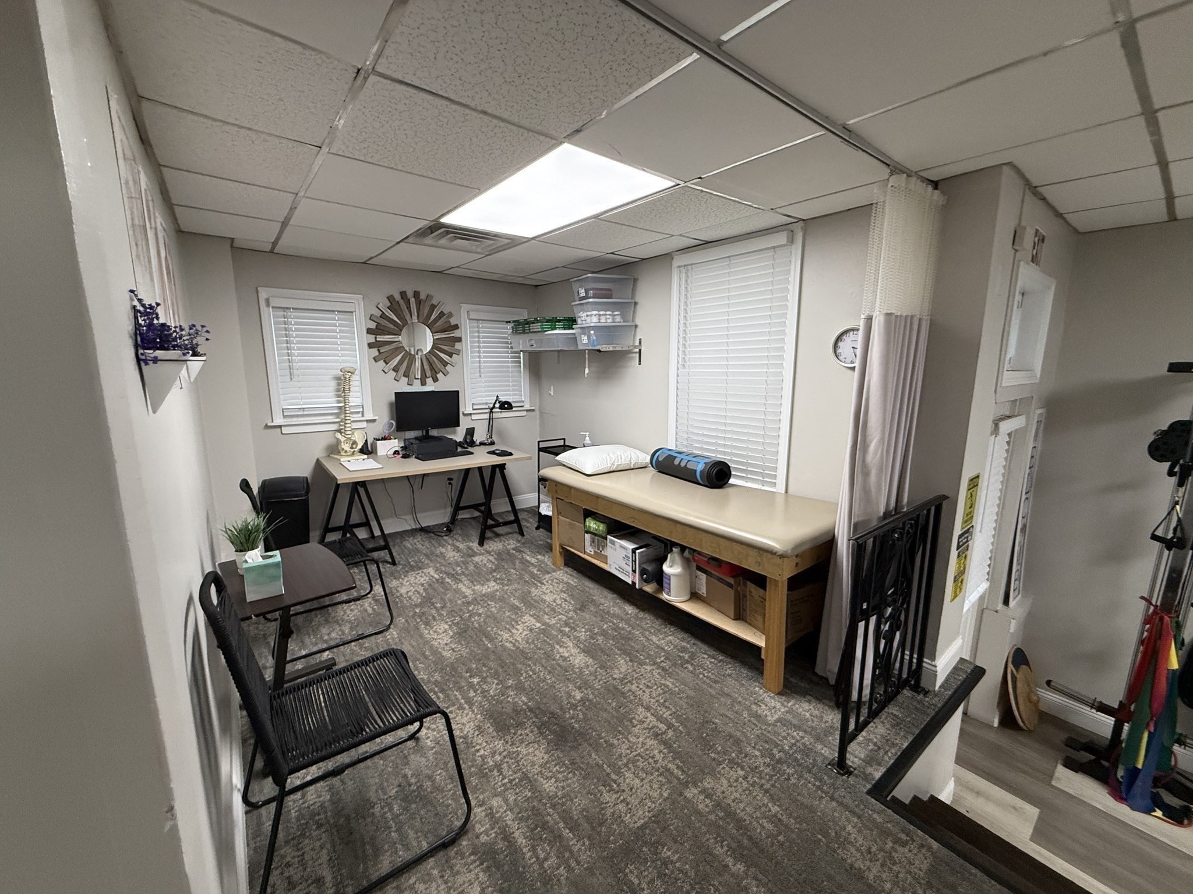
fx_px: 482
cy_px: 447
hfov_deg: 102.1
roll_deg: -0.2
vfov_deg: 85.7
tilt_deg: -12.1
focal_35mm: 14
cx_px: 596
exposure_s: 1/120
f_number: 2.2
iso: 320
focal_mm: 2.22
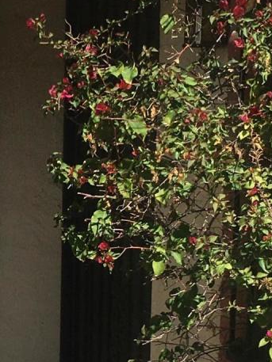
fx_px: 1330
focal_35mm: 127
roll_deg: -0.7
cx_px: -65
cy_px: 319
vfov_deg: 15.4
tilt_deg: -7.6
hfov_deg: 11.4
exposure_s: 1/1748
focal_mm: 4.15
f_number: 2.2
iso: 25
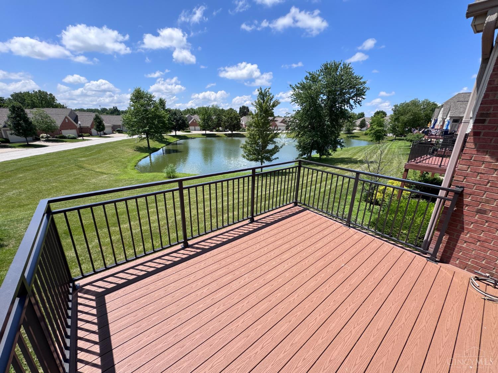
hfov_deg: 102.1
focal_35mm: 14
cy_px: 186
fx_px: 201
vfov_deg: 85.7
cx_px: 249
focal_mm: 2.22
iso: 40
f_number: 2.2
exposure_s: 1/1256
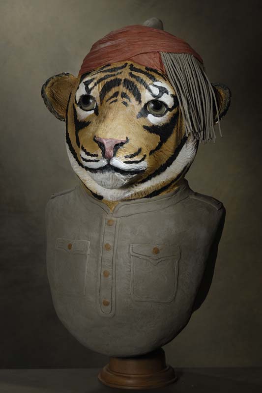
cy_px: 196
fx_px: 1278
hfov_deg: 11.7
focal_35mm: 117
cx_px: 131
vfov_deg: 17.5
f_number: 6.3
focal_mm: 78
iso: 100
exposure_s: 1/125
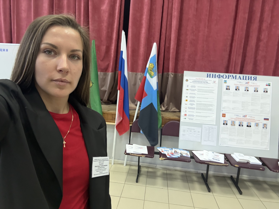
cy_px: 104
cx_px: 140
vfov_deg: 58.9
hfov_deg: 73.9
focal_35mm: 23
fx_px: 185
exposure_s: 1/33
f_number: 1.9
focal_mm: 2.69
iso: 250
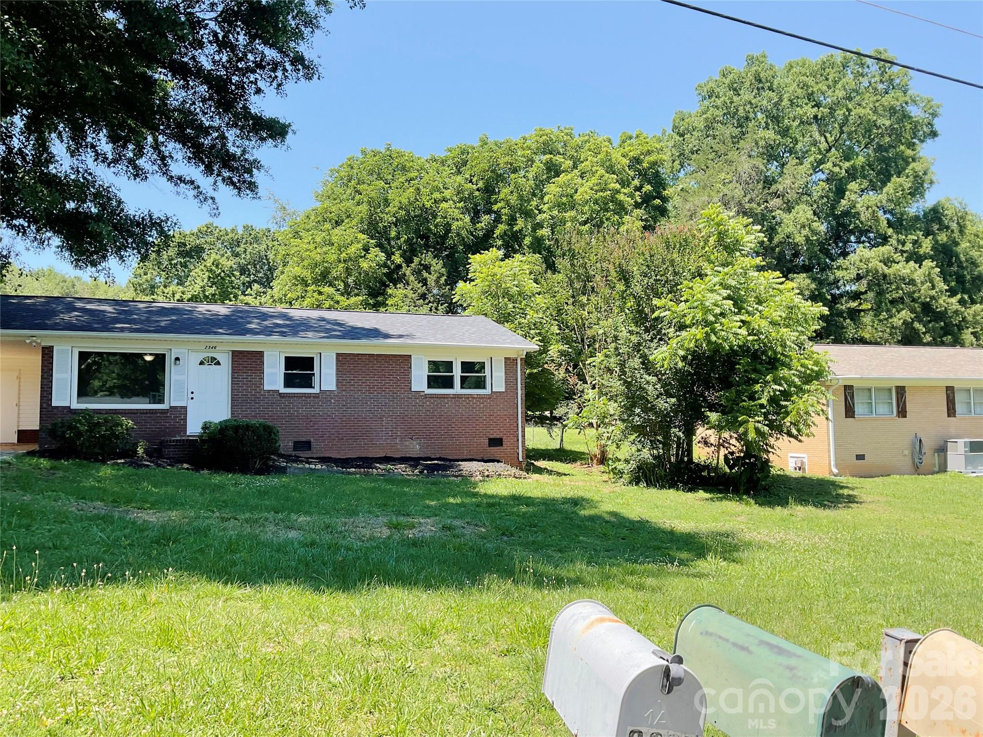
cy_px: 368
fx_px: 824
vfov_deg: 48.2
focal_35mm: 29
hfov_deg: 61.7
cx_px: 492
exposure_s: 1/650
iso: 16
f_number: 1.8
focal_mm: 3
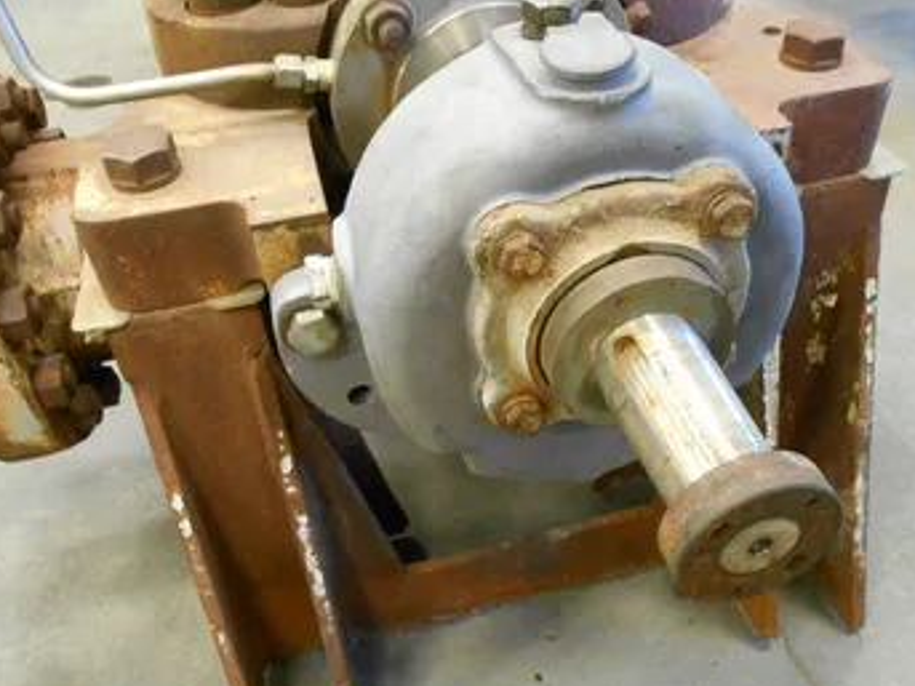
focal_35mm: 35
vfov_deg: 40.6
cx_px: 475
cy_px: 312
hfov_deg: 52.6
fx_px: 925
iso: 400
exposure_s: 1/13
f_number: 3.4
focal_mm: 5.1
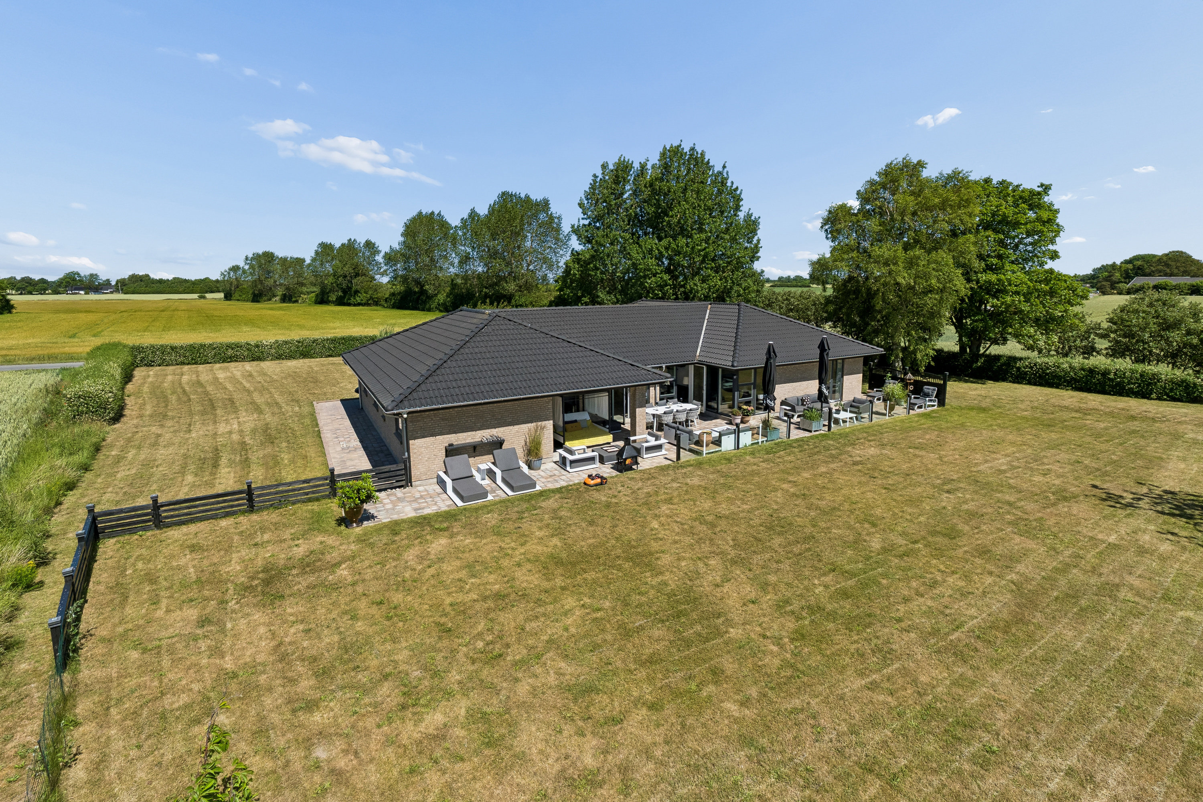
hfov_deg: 95.0
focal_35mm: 16
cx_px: 602
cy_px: 401
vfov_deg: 72.1
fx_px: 551
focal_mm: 11
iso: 250
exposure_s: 1/1250
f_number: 8
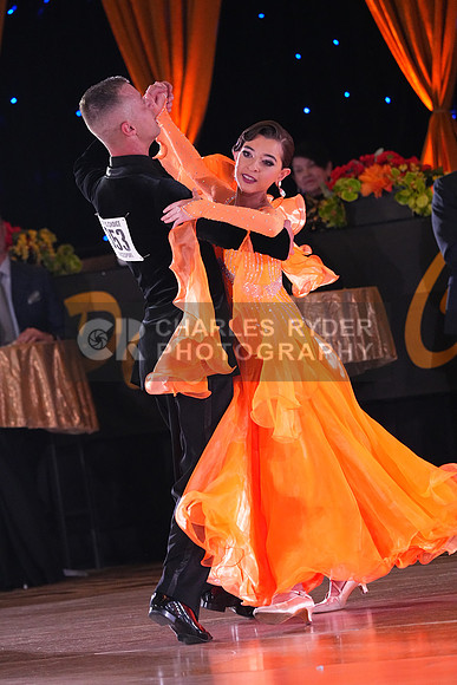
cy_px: 342
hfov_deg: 6.9
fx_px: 3806
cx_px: 228
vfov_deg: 10.3
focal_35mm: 200
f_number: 5
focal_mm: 200
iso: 8000
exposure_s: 1/400
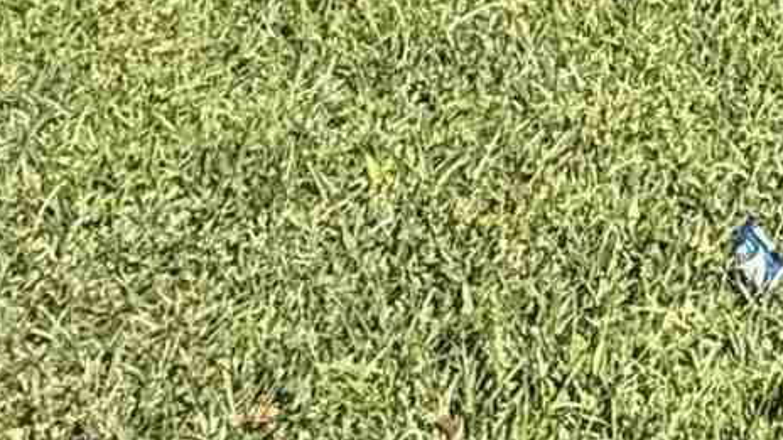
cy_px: -1042
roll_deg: -0.5
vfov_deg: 8.8
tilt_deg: +4.8
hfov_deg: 16.3
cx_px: 1556
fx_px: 2097
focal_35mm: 101
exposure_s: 1/779
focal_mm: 2.22
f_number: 2.2
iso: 50
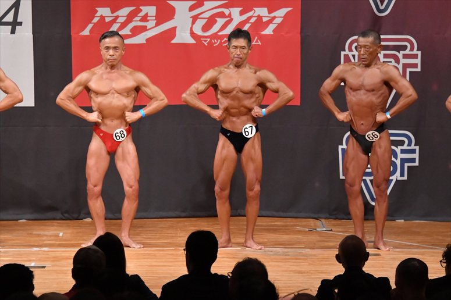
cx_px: 226
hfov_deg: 8.1
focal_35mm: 255
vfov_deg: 5.4
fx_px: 3193
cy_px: 150
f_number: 5.6
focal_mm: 170
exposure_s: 1/400
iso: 9000
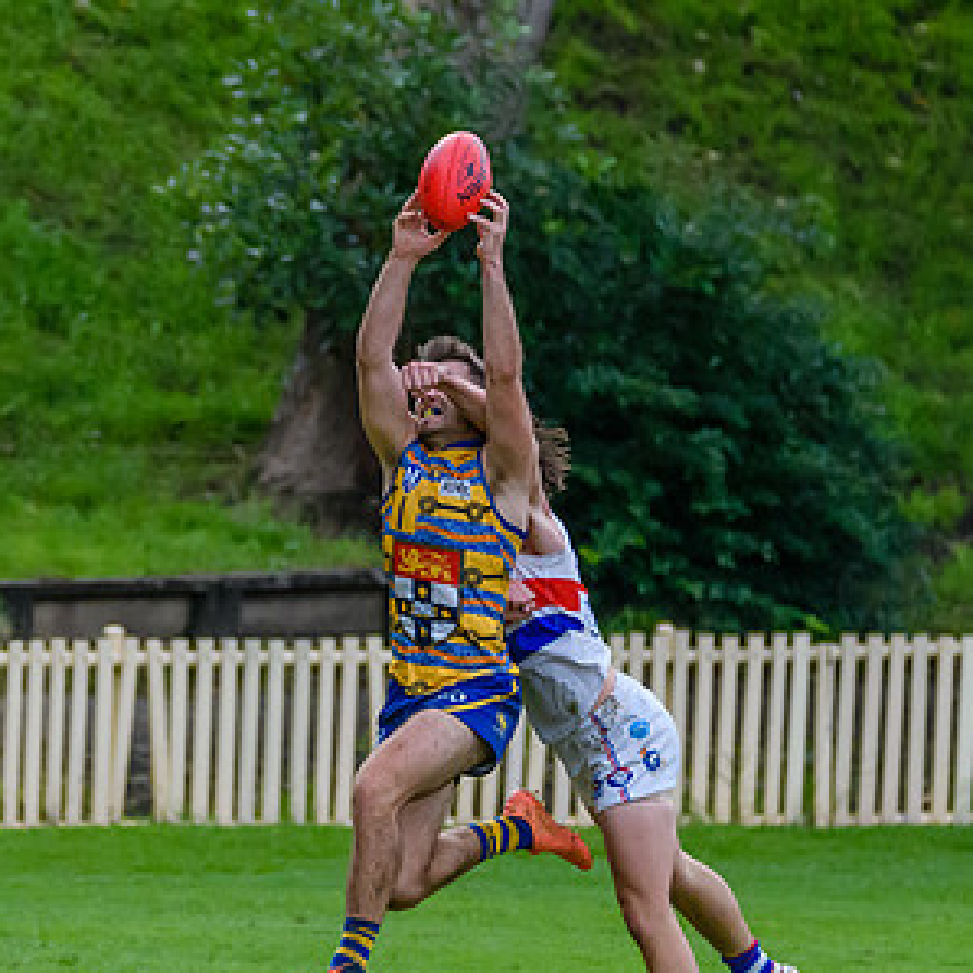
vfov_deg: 1.9
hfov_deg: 1.9
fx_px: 29034
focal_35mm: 913
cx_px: 374
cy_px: 631
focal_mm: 300
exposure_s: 1/1600
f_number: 5.6
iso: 3200
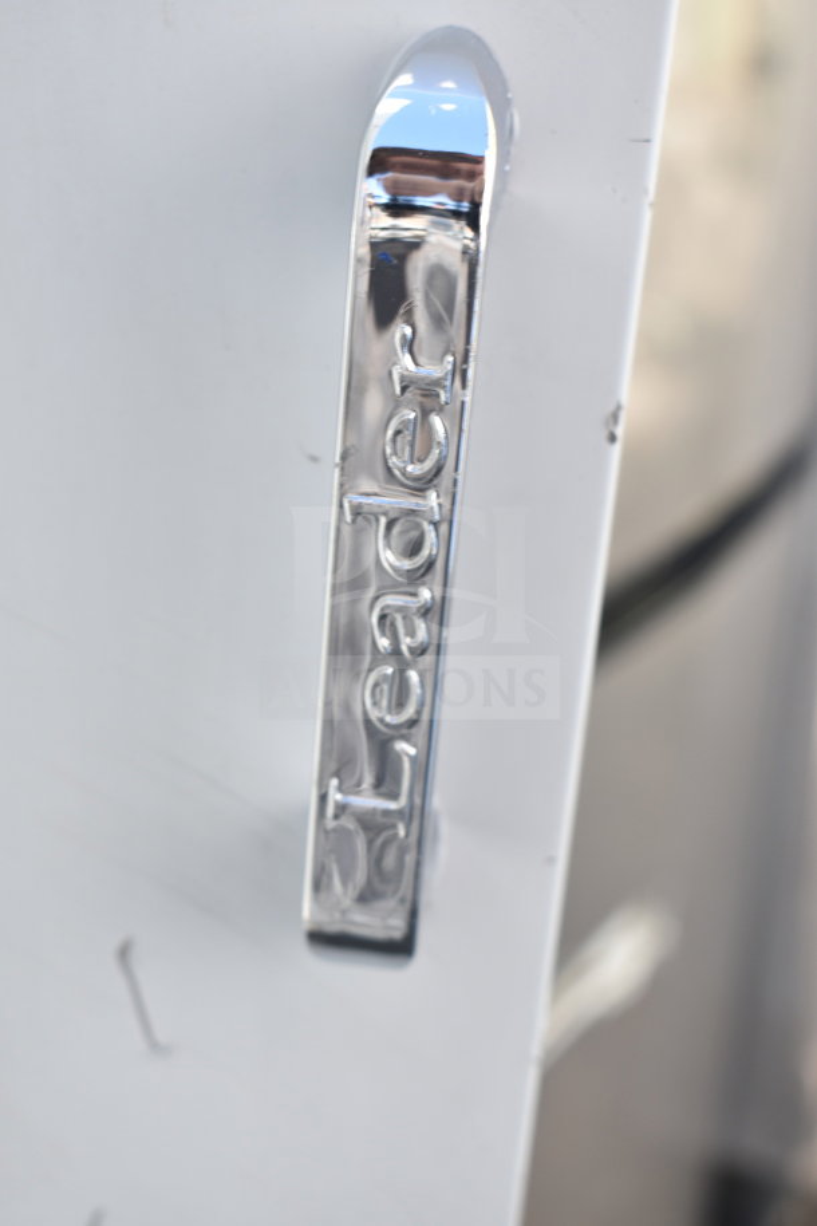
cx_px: 408
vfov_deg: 33.4
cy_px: 613
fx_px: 2042
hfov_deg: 22.6
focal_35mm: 60
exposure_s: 1/100
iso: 200
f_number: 5
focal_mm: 40
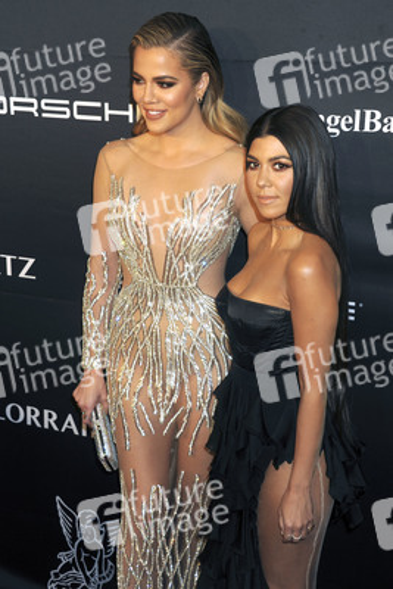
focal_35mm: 55
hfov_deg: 24.6
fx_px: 900
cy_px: 294
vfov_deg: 36.2
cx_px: 196
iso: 800
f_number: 7.1
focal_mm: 55
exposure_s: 1/250
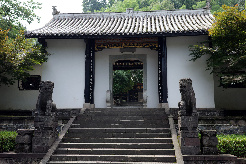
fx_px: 273
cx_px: 123
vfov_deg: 33.4
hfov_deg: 48.5
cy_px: 82
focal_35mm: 40
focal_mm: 26
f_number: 5
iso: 200
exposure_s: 1/320
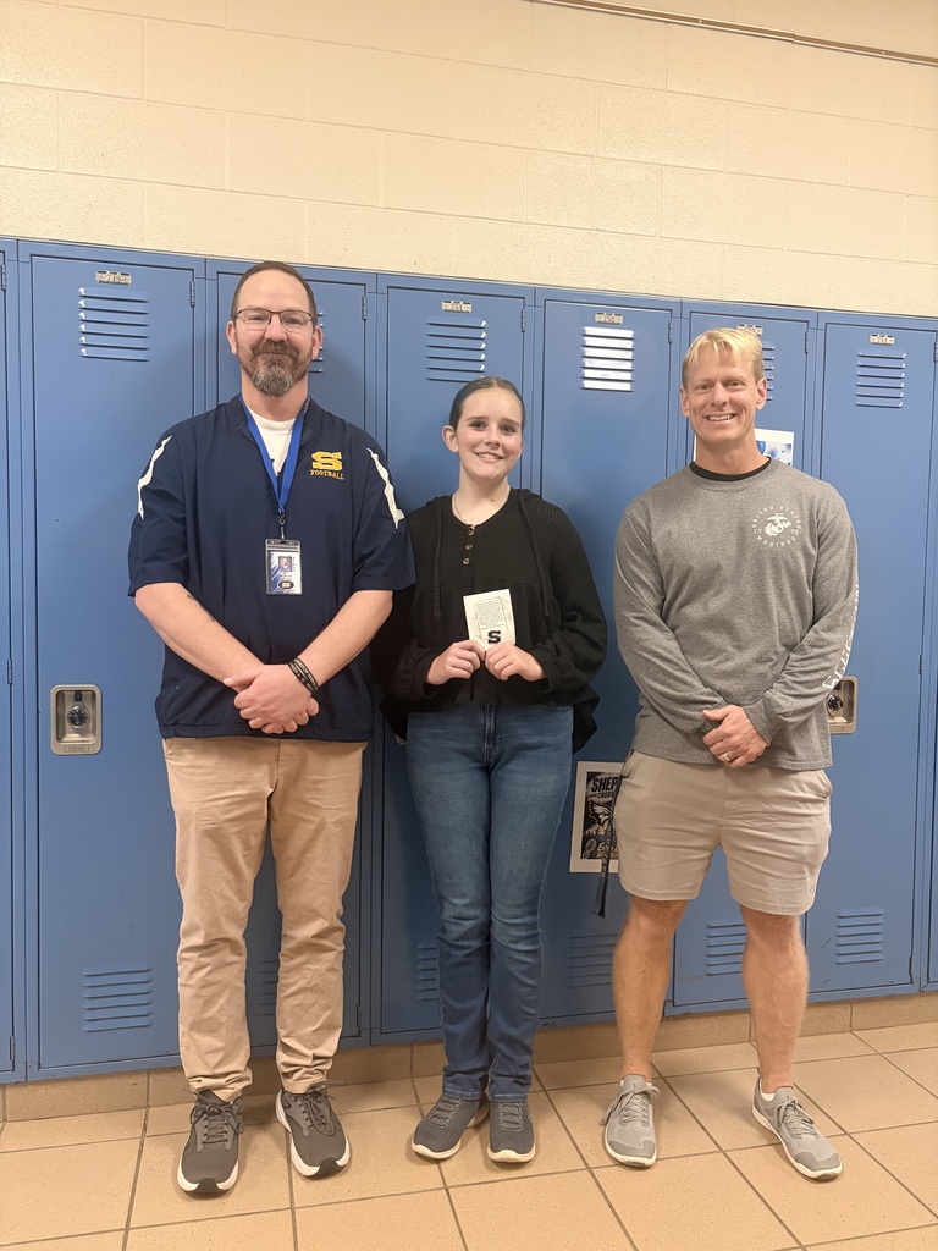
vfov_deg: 67.3
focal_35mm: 26
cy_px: 626
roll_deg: -0.4
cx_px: 469
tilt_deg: -2.8
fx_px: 939
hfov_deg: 53.1
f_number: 1.6
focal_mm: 5.96
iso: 250
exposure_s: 1/60
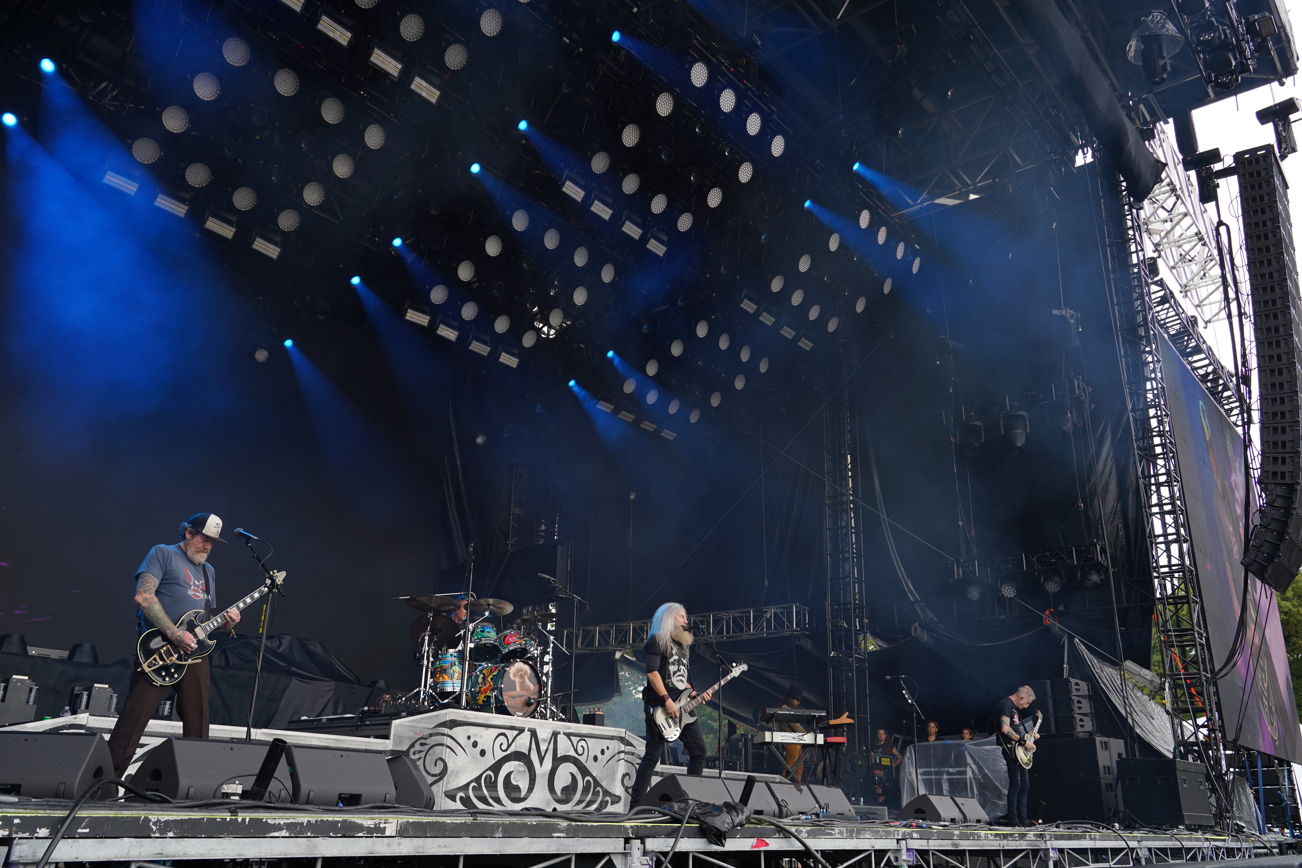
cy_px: 434
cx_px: 651
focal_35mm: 28
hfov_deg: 65.5
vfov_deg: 46.4
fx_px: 1013
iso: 100
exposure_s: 1/80
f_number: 6.3
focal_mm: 28
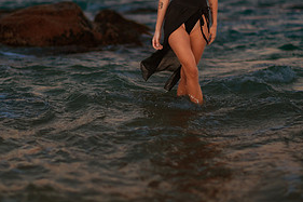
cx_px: 152
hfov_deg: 21.9
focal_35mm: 93
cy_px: 51
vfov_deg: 14.6
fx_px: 782
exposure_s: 1/640
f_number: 1.4
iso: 200
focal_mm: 58
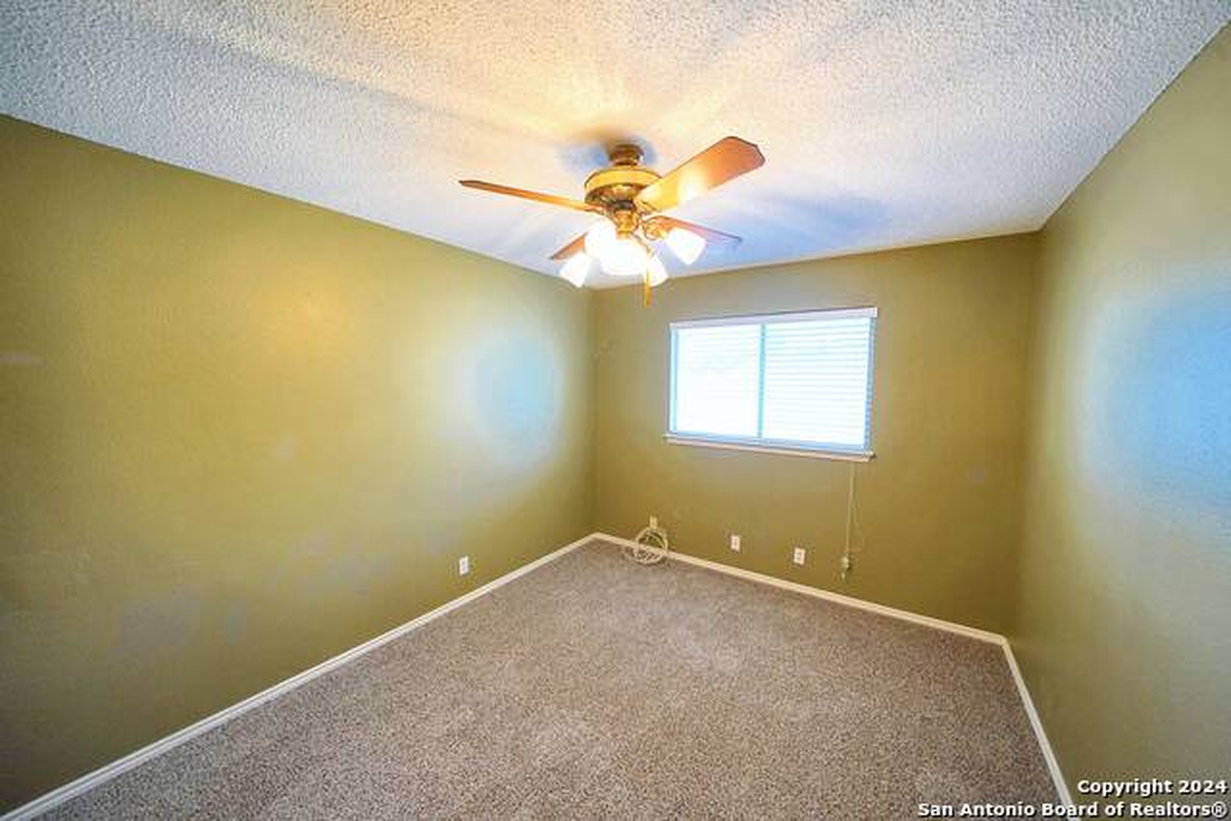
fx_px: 410
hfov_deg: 112.6
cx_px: 616
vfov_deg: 90.0
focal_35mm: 12
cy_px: 410
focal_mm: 12
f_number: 4
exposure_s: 1/160
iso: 1250
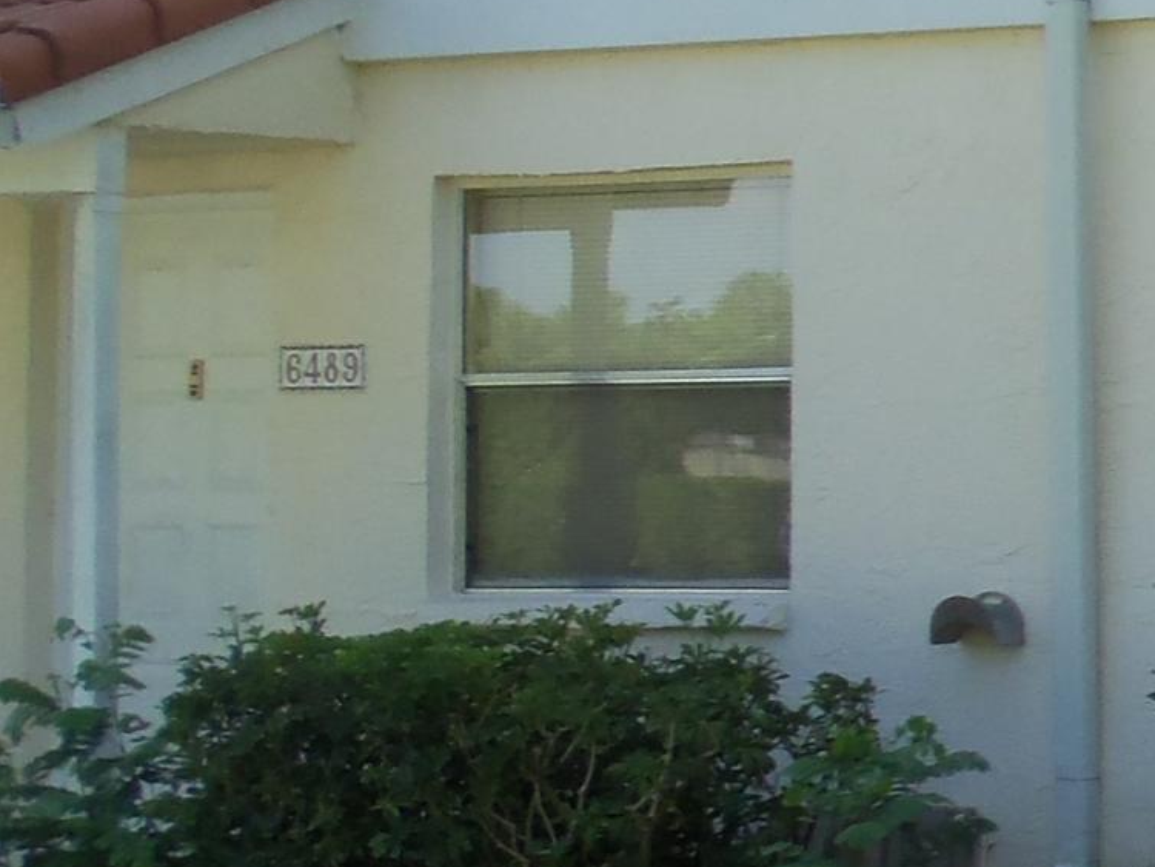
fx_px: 3872
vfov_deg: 12.8
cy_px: 282
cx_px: 2308
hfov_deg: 14.2
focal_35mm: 116
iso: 80
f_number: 3.4
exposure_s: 1/250
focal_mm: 5.2
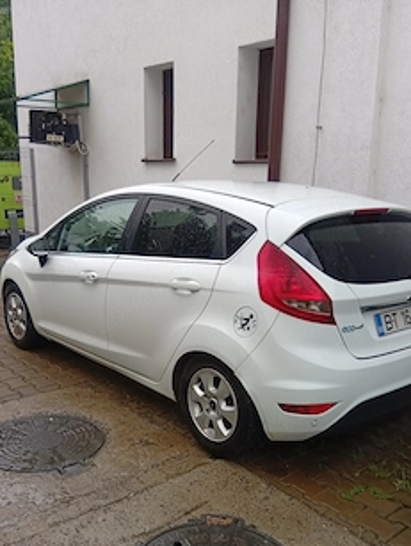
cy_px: 331
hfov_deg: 40.8
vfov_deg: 52.2
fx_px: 553
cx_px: 199
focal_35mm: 35
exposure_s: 1/50
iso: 91
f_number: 1.8
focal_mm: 3.84
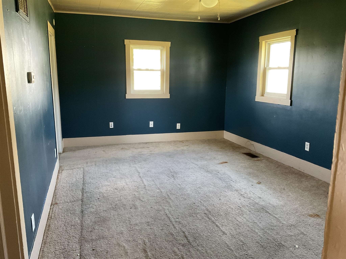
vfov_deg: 48.2
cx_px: 173
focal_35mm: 29
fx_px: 290
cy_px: 130
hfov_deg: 61.7
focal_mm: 3
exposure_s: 1/47
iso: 320
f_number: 1.8
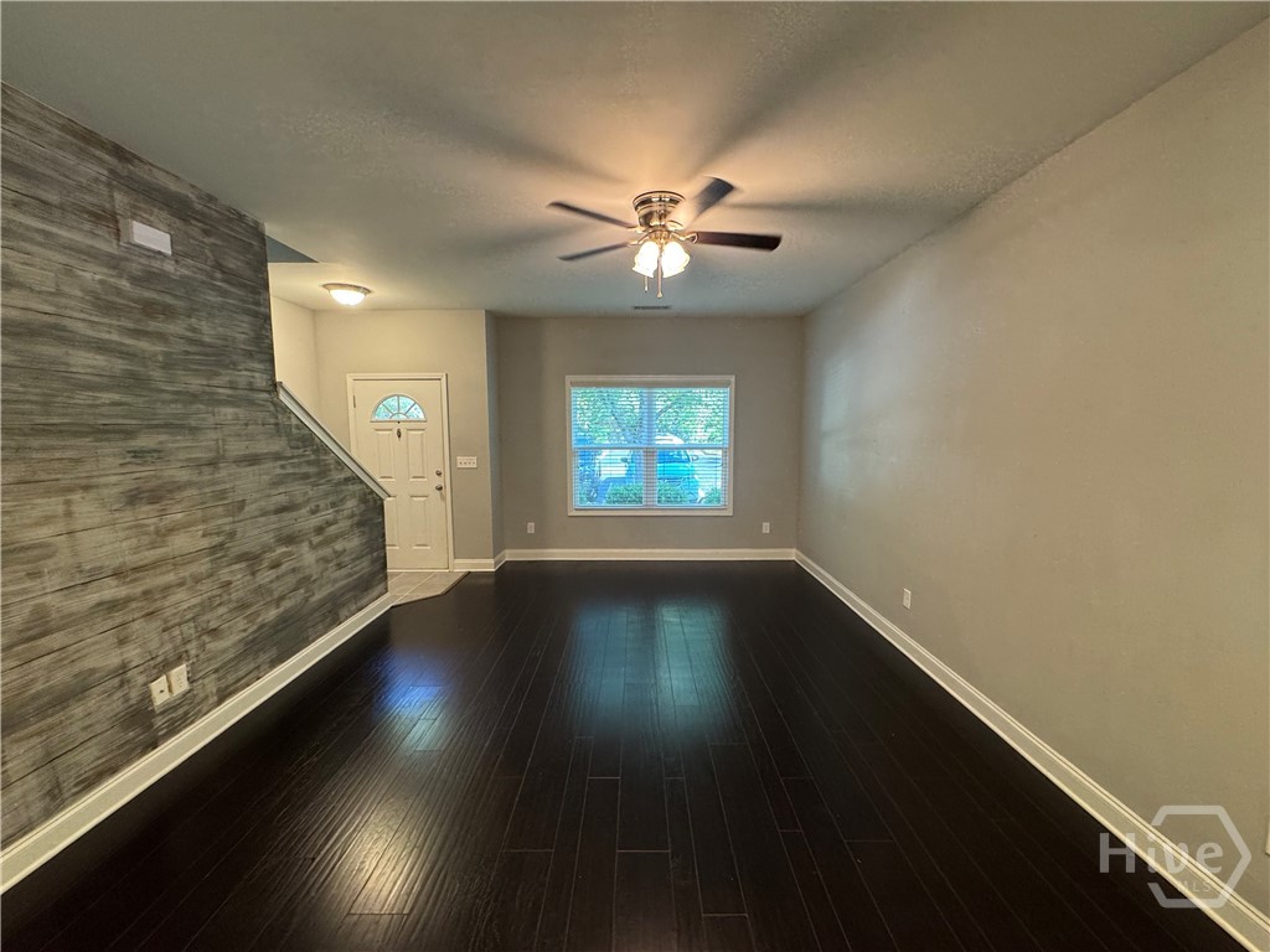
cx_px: 635
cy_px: 476
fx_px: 514
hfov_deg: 102.1
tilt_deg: -6.9
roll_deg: -0.6
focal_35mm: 14
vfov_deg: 85.7
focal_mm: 2.22
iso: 250
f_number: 2.2
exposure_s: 1/60
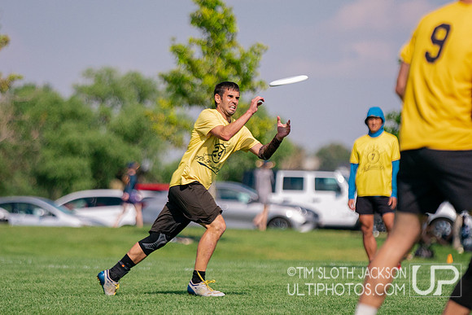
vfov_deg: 3.5
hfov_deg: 5.3
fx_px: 5104
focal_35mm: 389
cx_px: 212
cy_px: 166
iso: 640
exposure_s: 1/16000
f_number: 2.8
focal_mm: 200
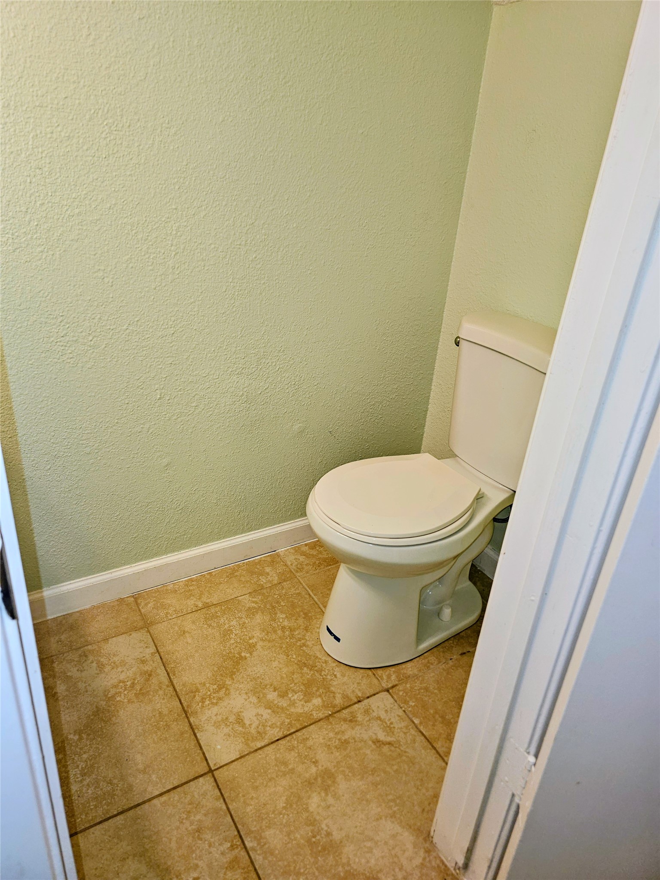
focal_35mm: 23
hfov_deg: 58.9
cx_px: 330
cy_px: 440
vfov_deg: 73.9
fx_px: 585
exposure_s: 1/60
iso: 64
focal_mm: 6.3
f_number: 1.7
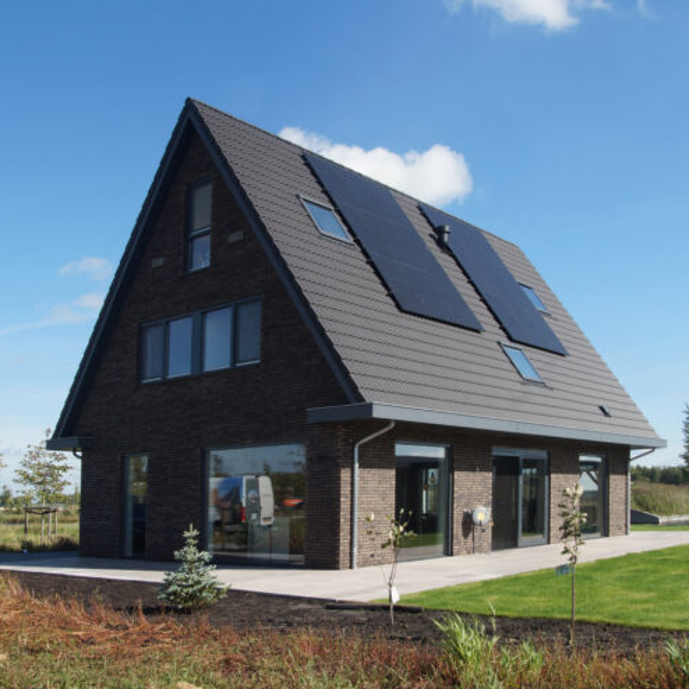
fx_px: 758
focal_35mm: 34
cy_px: 347
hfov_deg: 48.8
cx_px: 319
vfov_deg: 48.9
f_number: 14
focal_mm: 17
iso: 100
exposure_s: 1/60
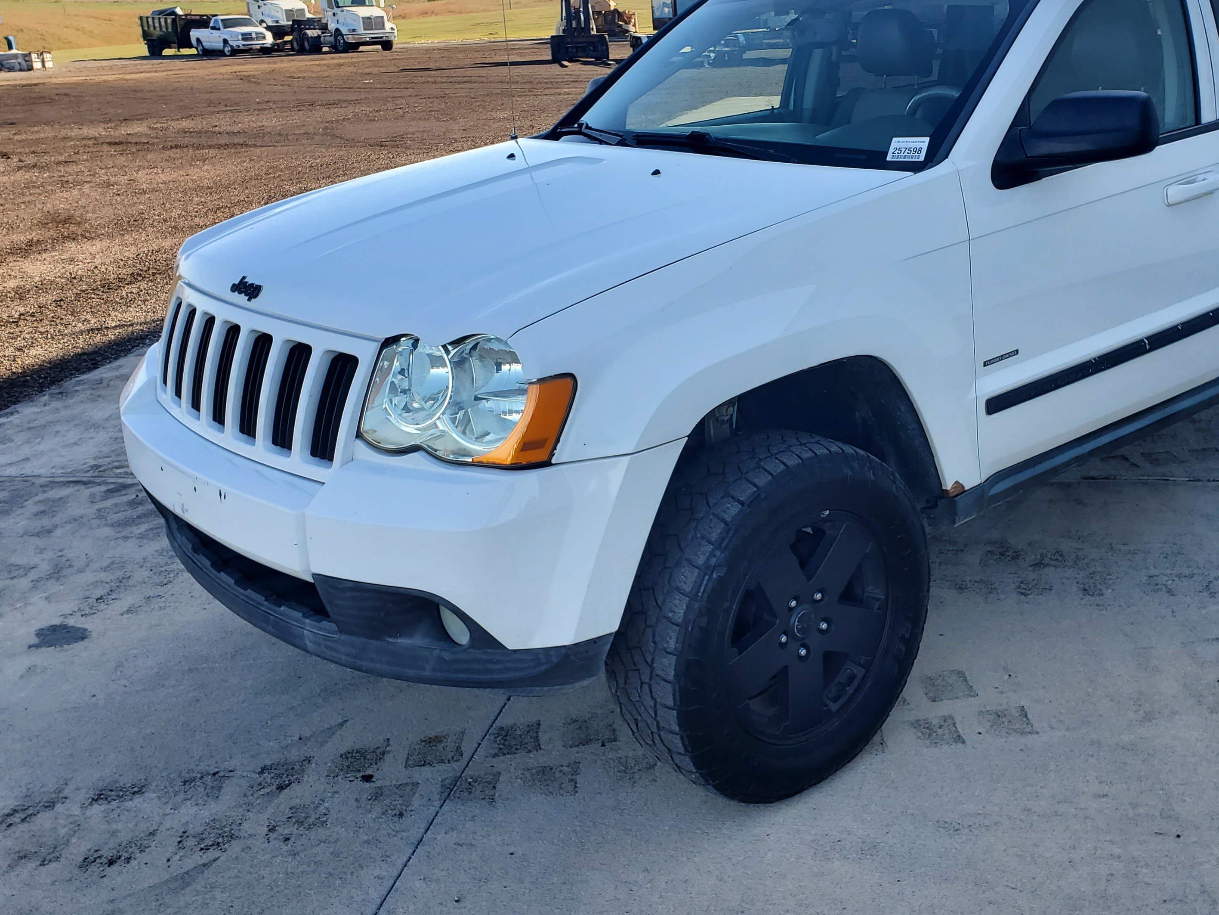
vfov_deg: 38.5
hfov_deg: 49.3
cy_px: 362
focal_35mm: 37
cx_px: 814
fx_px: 1303
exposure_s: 1/479
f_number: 2.4
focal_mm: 4.3
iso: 50
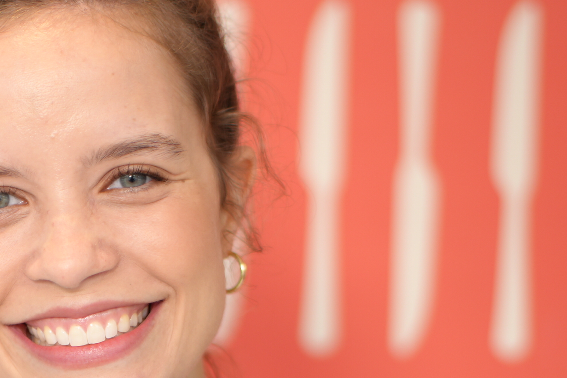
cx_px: 8
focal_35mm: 125
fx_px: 1969
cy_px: 461
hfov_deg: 16.1
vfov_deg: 10.8
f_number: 1.4
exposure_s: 1/320
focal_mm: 35
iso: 100
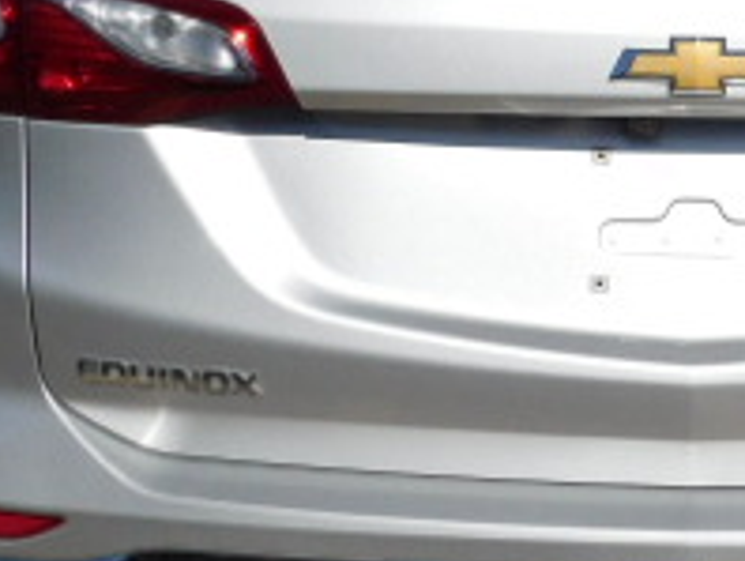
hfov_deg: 15.1
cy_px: 162
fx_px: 2780
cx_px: 685
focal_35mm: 129
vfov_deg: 11.5
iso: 125
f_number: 7.2
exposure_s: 1/800
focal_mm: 7.1
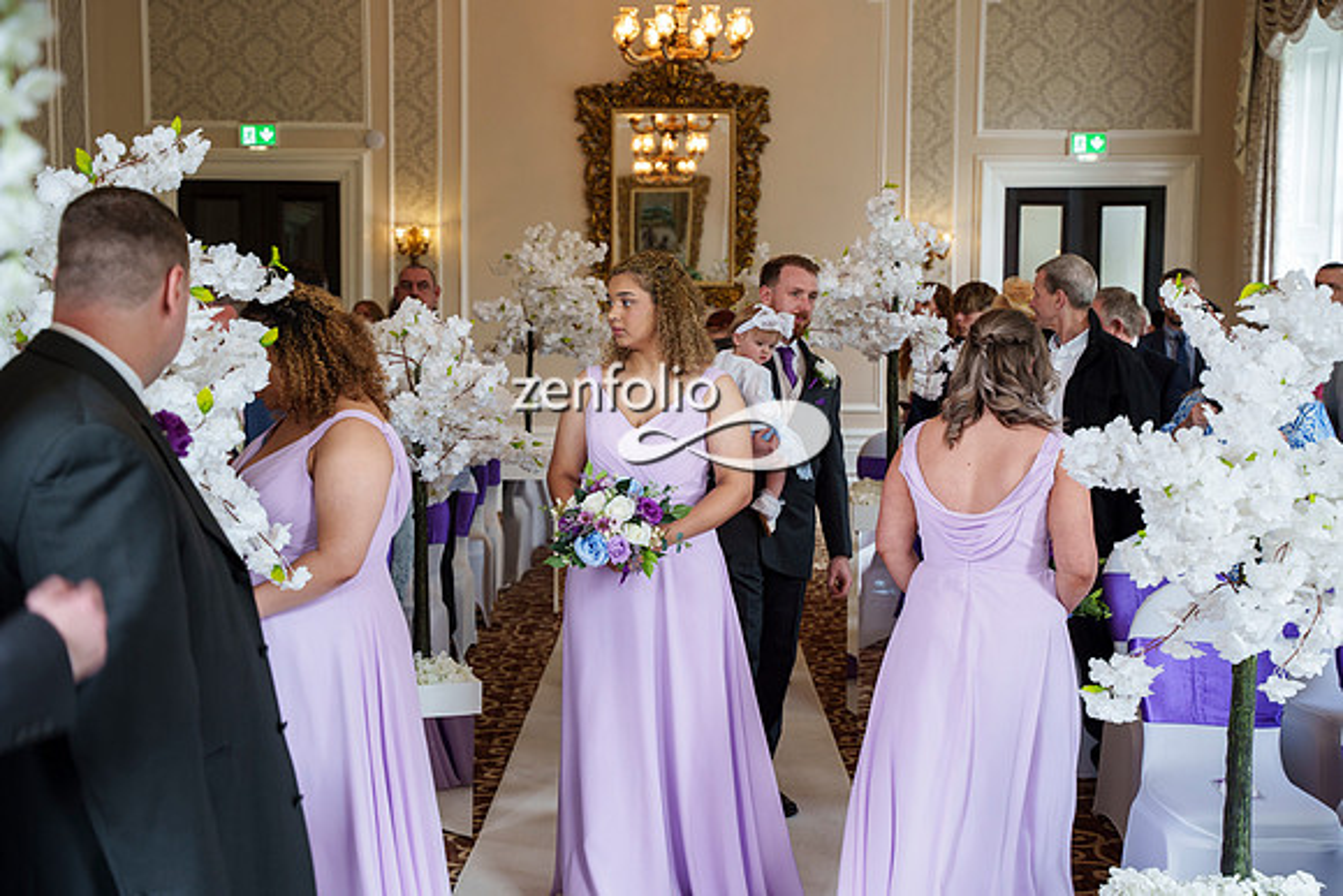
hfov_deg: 38.6
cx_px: 690
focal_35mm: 51
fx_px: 1919
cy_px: 436
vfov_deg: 26.3
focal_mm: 50
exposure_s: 1/100
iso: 400
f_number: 4
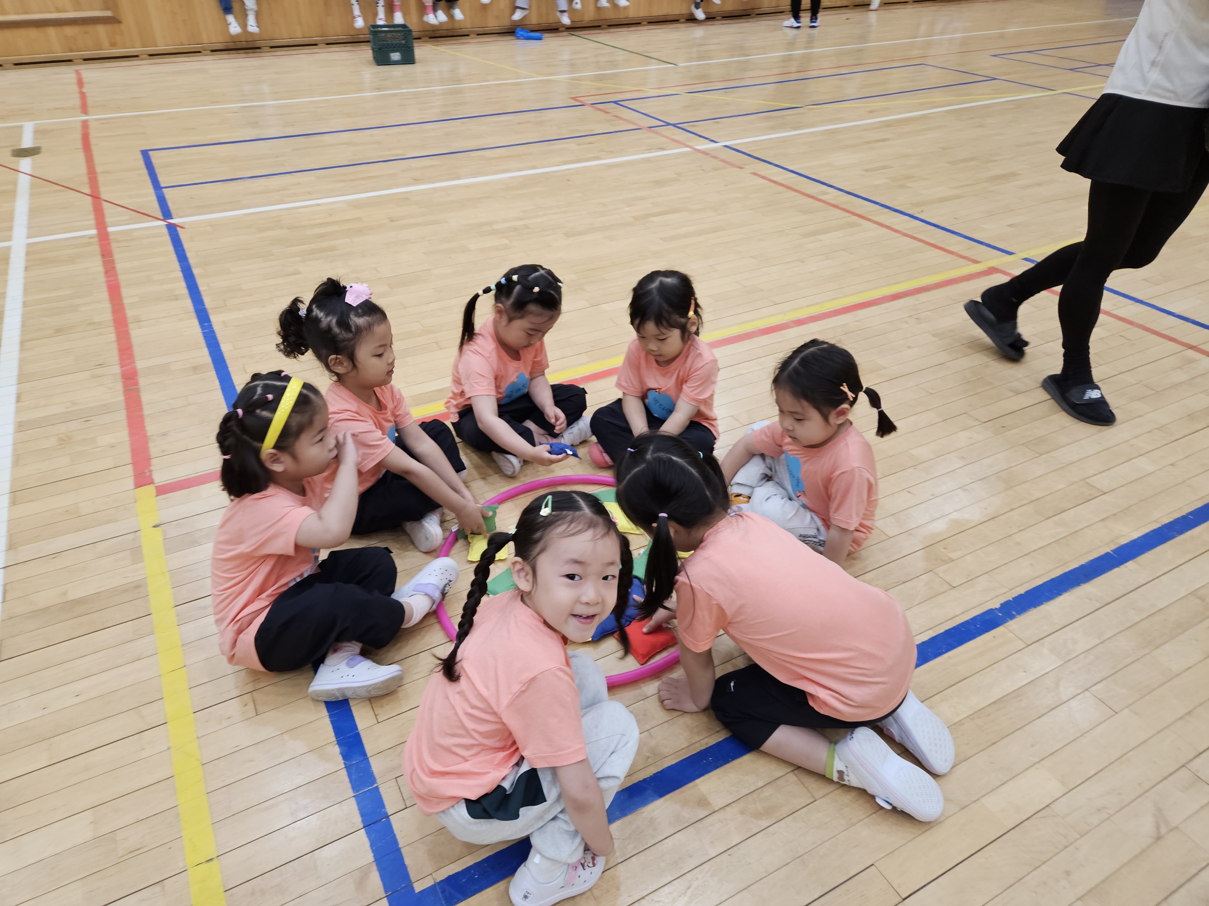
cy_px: 453
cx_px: 604
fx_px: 803
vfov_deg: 58.9
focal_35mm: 23
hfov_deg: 73.9
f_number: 1.8
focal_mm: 5.4
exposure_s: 1/120
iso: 160
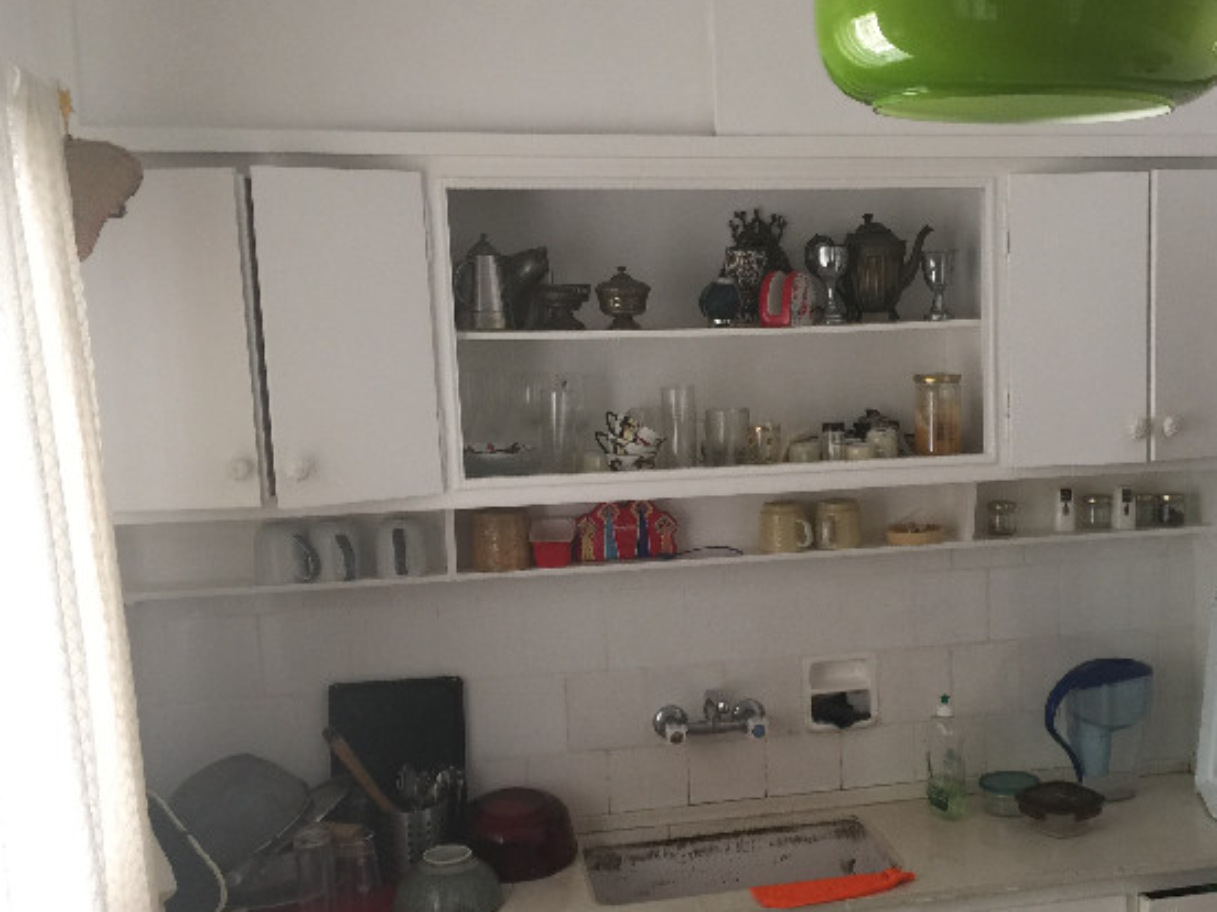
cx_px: 831
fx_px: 1477
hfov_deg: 44.0
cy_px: 522
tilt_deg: -7.0
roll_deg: +0.5
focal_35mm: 42
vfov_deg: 34.3
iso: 40
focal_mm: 4.15
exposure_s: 1/15
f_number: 2.2
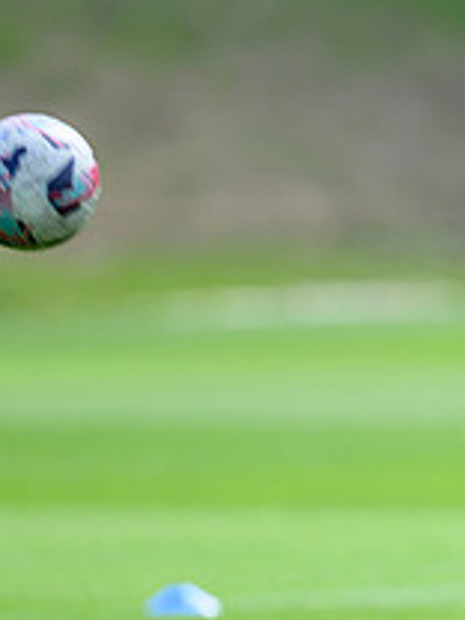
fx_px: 19218
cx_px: 820
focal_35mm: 1073
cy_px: 359
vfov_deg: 1.8
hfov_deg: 1.4
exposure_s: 1/1250
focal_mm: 400
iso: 320
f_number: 3.5
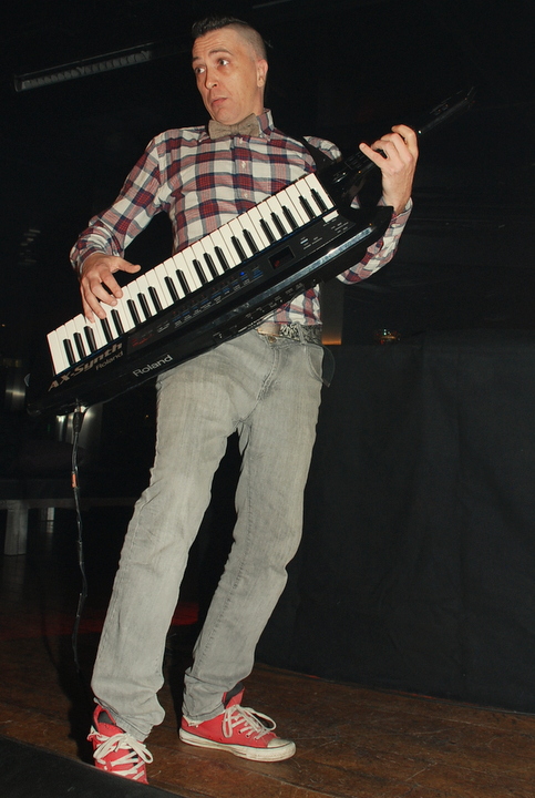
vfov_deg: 61.8
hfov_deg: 43.8
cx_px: 268
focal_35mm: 30
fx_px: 666
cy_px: 399
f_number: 5.6
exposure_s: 1/60
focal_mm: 20
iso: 320
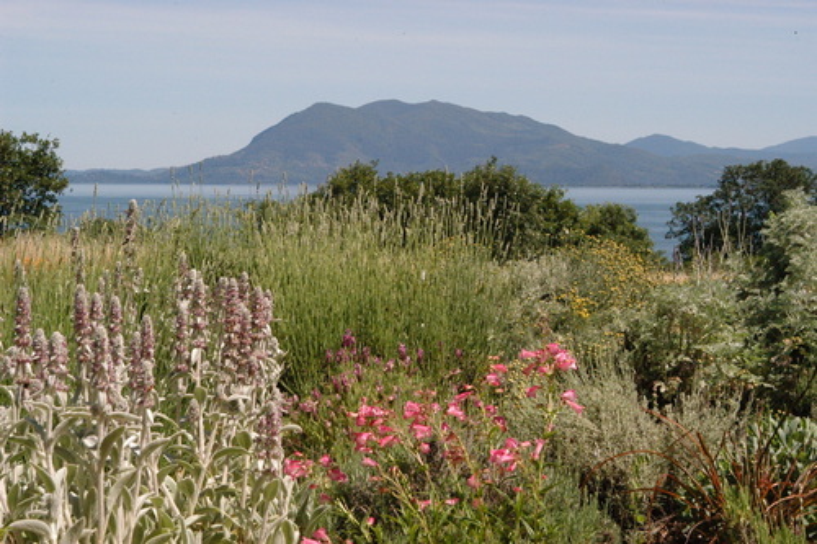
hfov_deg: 26.0
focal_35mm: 78
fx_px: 1769
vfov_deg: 17.5
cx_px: 408
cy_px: 272
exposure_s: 1/800
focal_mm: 52
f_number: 14
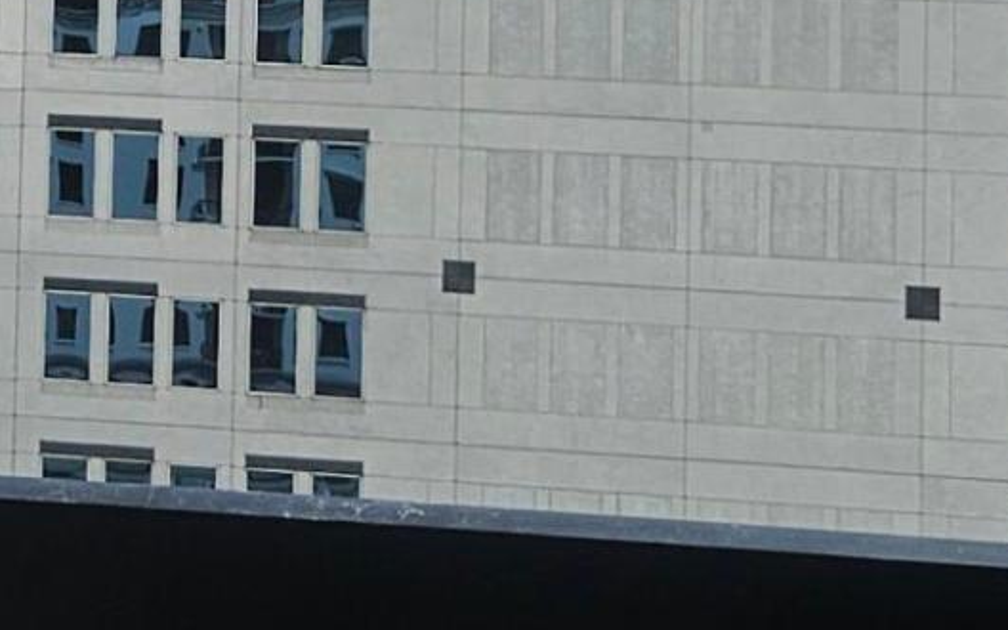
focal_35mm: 133
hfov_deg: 15.5
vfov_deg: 9.5
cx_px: 120
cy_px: -347
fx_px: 3654
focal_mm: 5.4
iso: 25
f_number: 1.8
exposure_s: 1/3151
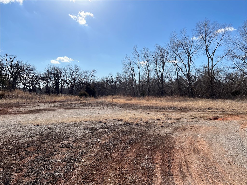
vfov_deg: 53.1
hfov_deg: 67.3
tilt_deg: -0.2
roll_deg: -0.6
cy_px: 92
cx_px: 124
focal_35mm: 26
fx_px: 186
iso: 50
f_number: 1.5
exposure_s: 1/6579
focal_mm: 5.7
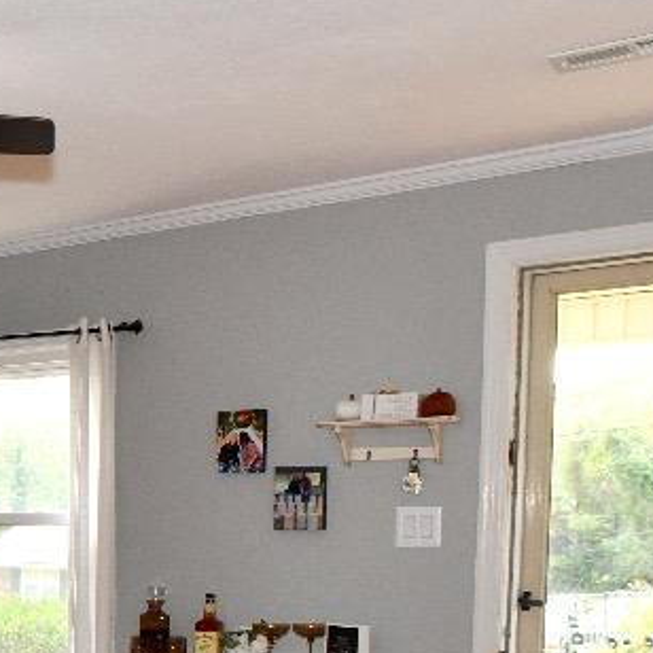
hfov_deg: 22.9
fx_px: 1238
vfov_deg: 28.3
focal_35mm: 58
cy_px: 606
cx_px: -375
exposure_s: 1/60
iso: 1250
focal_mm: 14
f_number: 9
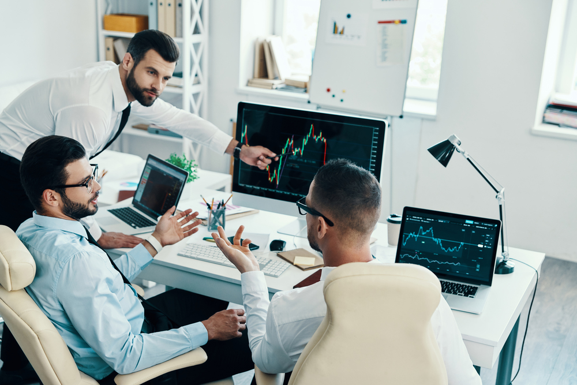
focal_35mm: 50
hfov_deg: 39.6
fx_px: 801
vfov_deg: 27.0
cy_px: 192
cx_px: 288
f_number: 3.5
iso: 800
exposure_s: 1/200
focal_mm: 50
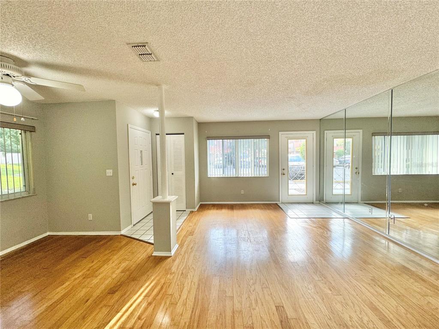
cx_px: 220
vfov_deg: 85.7
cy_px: 164
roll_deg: +0.7
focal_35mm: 14
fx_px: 178
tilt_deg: -2.8
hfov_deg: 102.1
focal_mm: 2.22
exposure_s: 1/120
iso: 125
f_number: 2.2
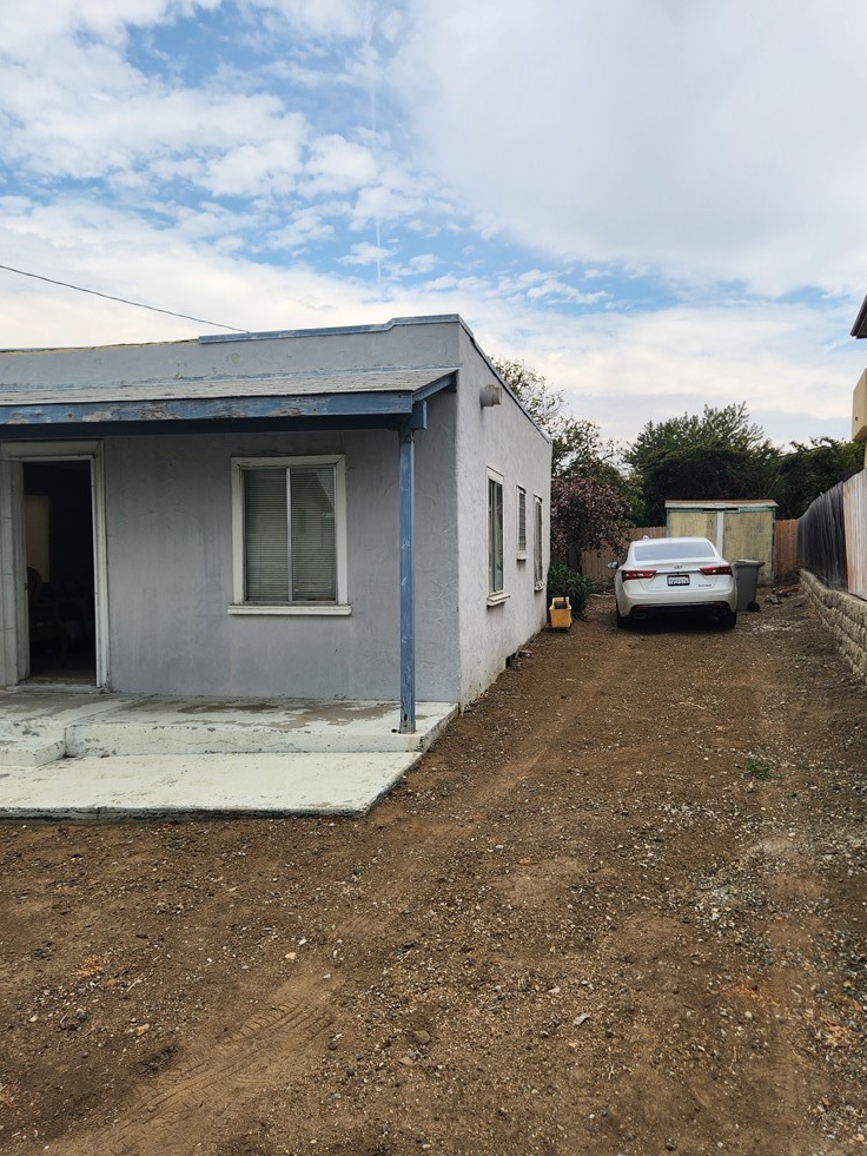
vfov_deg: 71.6
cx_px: 449
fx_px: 801
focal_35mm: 24
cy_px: 582
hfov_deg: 56.8
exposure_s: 1/997
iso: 20
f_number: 1.8
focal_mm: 5.4
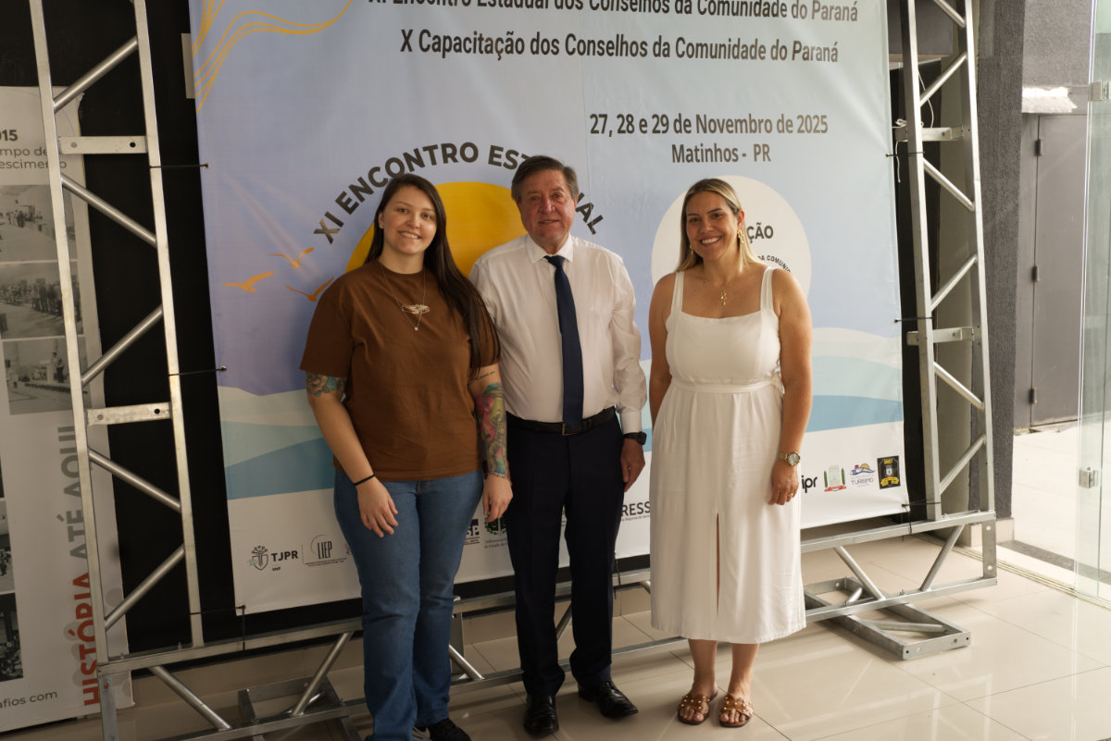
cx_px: 556
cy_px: 370
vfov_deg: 37.9
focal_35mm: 35
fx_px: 1080
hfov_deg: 54.4
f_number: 4.5
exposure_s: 1/100
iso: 320
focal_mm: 35
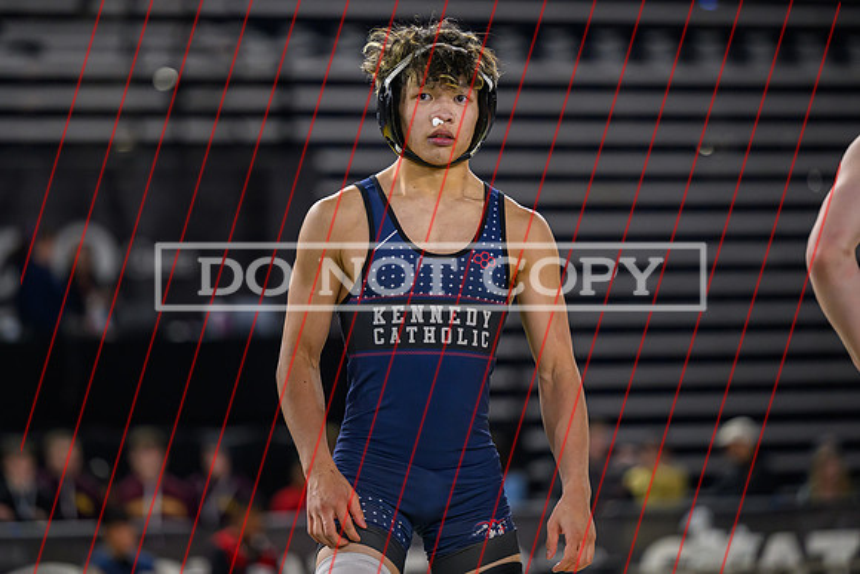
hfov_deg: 10.9
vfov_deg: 7.3
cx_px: 409
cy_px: 223
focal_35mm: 189
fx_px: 4525
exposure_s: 1/800
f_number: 2.8
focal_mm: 155
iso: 2500
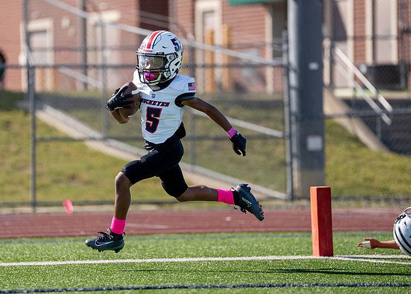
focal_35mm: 274
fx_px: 3195
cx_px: 158
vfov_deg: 5.3
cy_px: 132
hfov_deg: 7.4
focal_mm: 200
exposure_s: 1/8000
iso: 320
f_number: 2.8
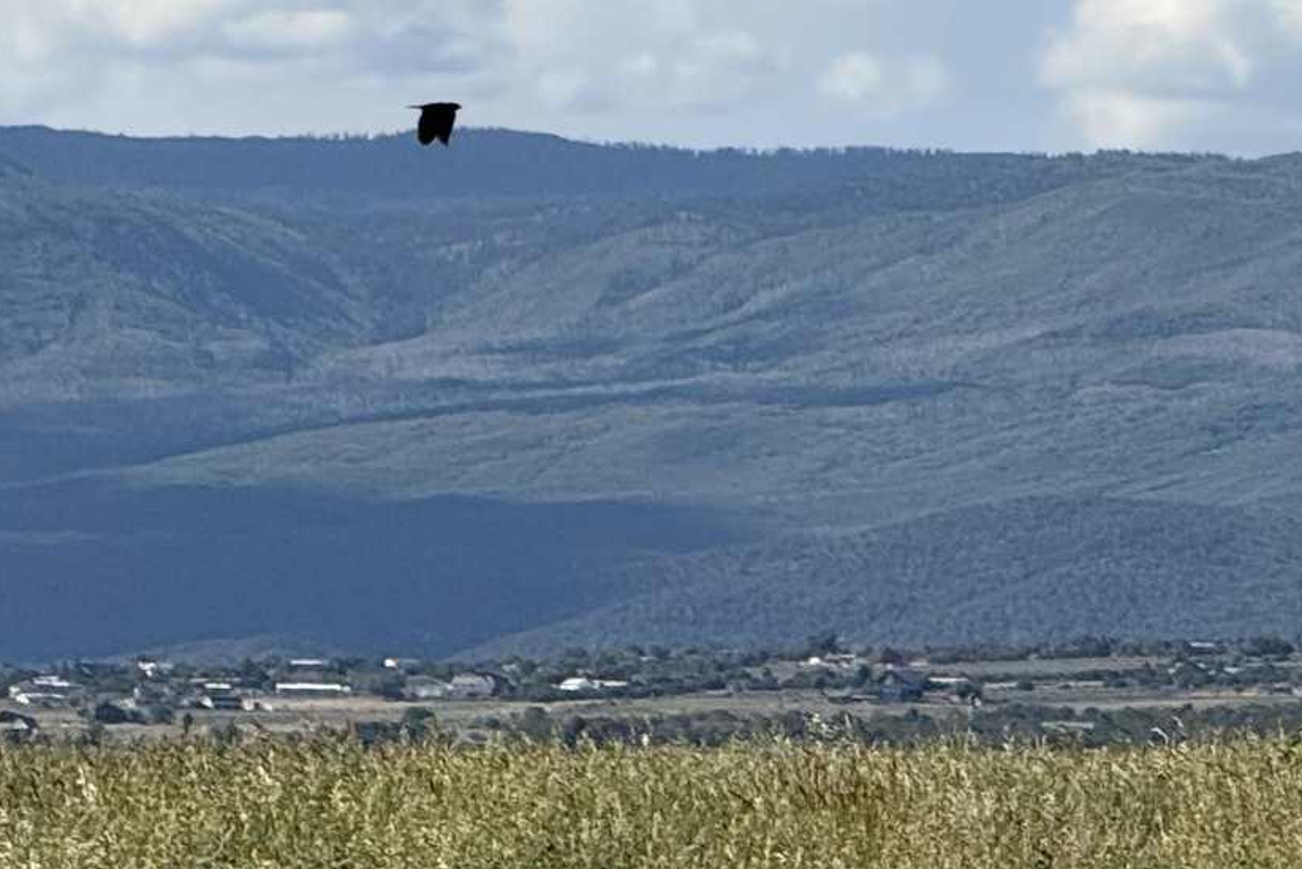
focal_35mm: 466
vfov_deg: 3.0
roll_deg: -2.0
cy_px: 353
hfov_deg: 4.4
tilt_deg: +3.4
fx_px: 16855
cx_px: 1816
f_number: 2.8
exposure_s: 1/2439
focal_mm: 15.66
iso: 64
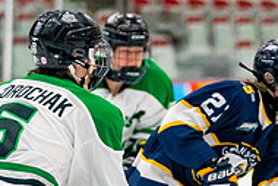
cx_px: 237
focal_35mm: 513
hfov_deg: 4.0
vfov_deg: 2.7
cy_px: 244
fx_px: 3964
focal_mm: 135
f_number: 2.8
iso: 4000
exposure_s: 1/1600
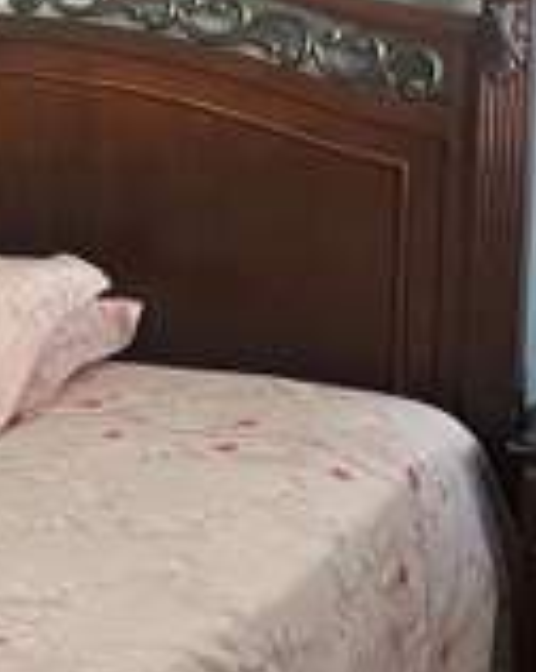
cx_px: -374
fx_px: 2046
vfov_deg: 18.5
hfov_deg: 13.6
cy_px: 140
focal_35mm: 103
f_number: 1.5
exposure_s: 1/60
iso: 500
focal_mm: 5.7
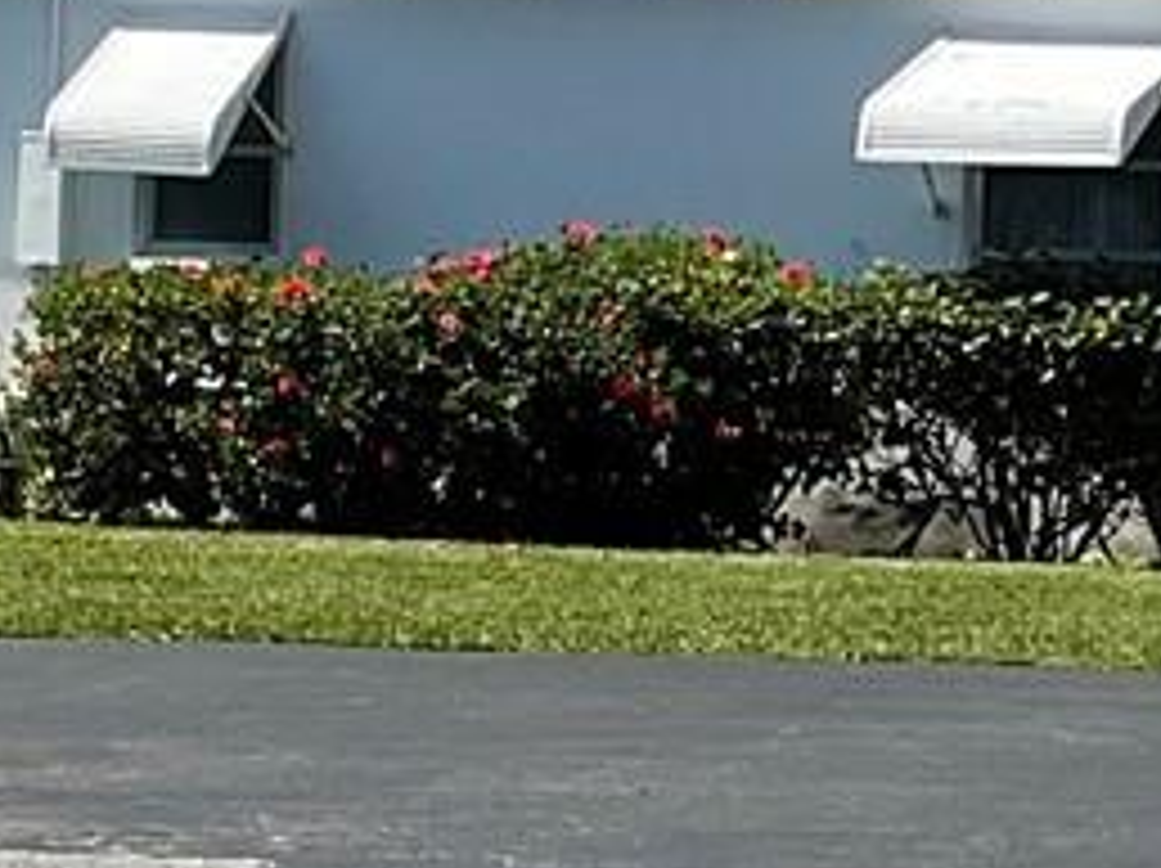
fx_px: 6031
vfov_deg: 8.2
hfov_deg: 10.9
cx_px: 1282
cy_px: 184
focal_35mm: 180
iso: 16
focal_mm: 3
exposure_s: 1/2058
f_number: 1.8
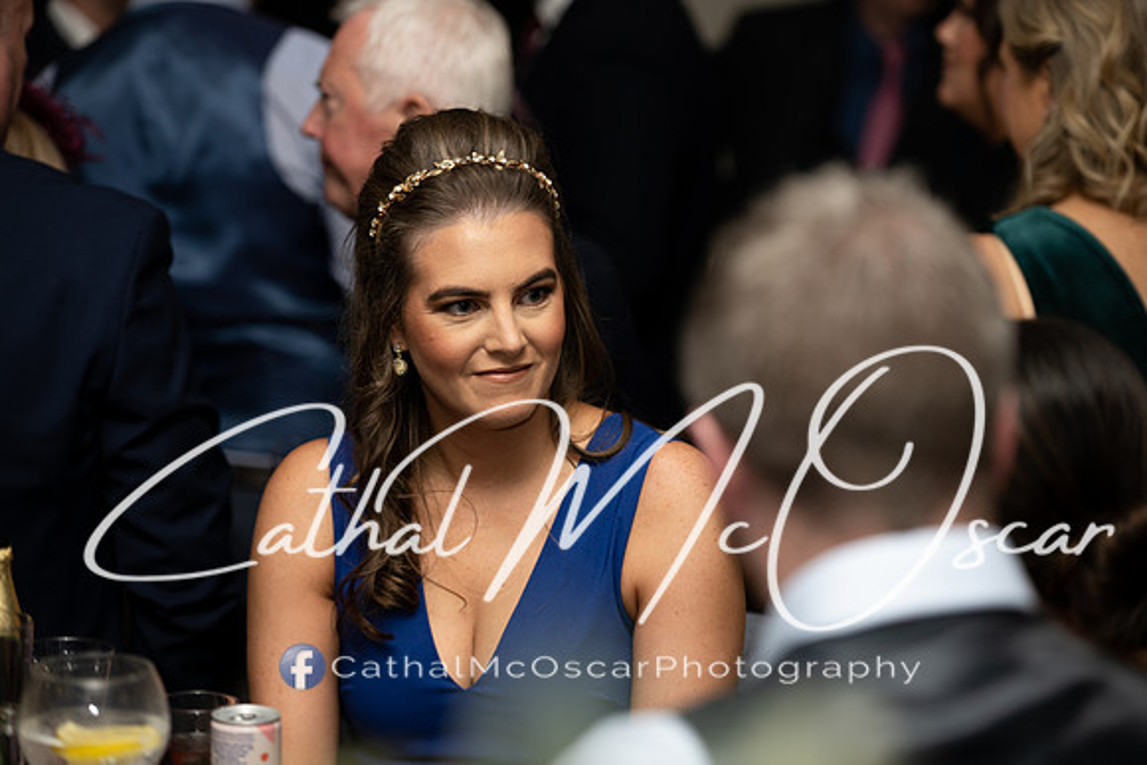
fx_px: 3983
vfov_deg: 11.0
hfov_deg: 16.4
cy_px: 382
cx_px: 574
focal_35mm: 125
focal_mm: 125
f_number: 2.8
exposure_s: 1/250
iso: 100
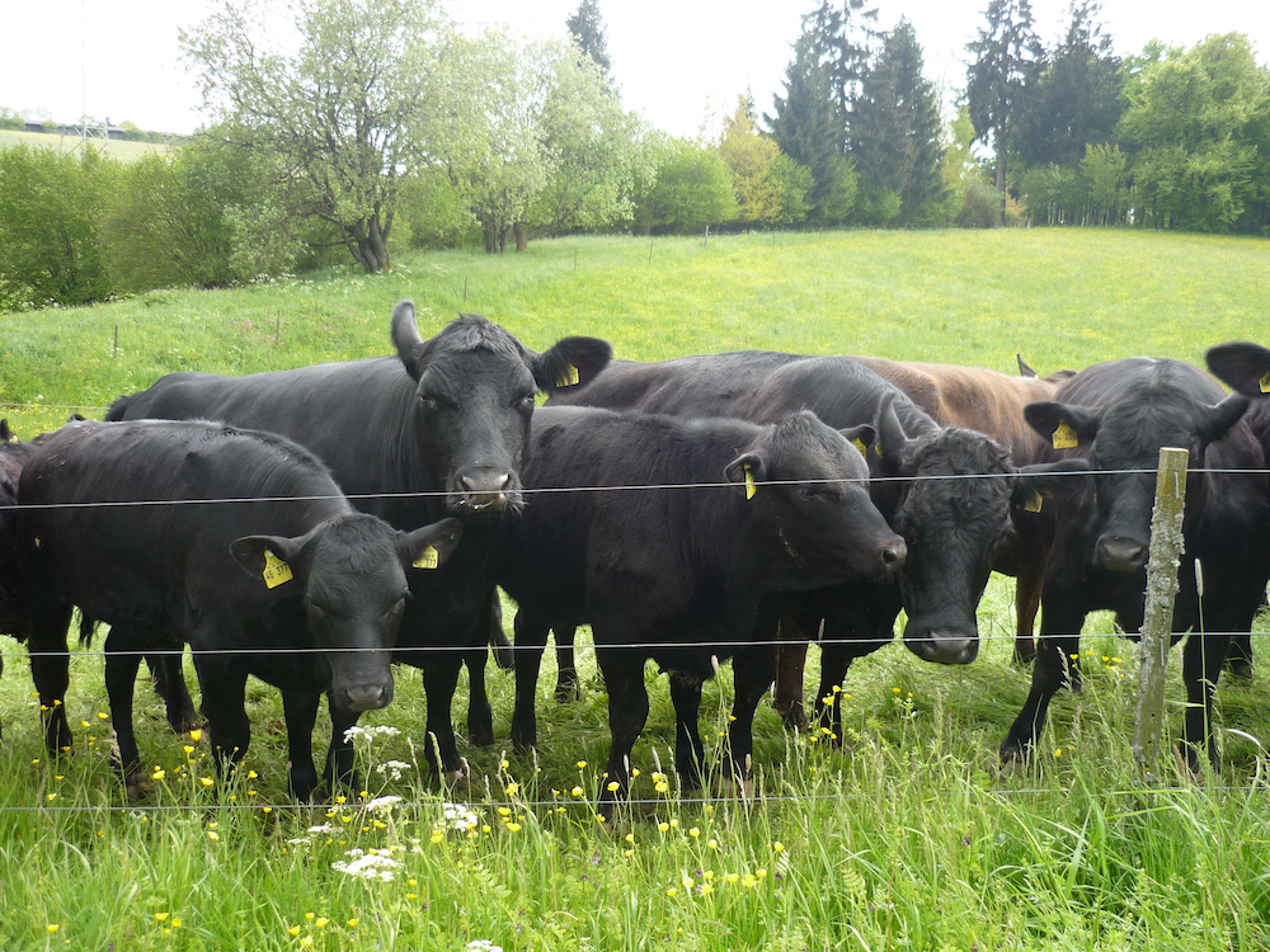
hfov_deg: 55.4
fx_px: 1211
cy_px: 476
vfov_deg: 42.9
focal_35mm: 33
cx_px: 635
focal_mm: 5.5
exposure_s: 1/100
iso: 100
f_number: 2.8
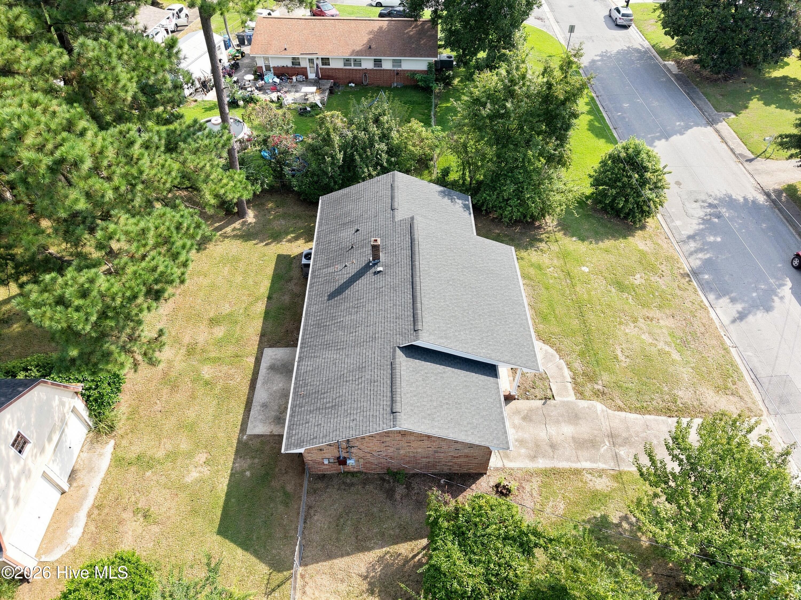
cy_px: 300
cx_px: 400
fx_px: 555
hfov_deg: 71.6
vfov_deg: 56.8
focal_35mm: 24
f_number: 1.8
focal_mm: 8.7
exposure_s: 1/1000
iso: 100
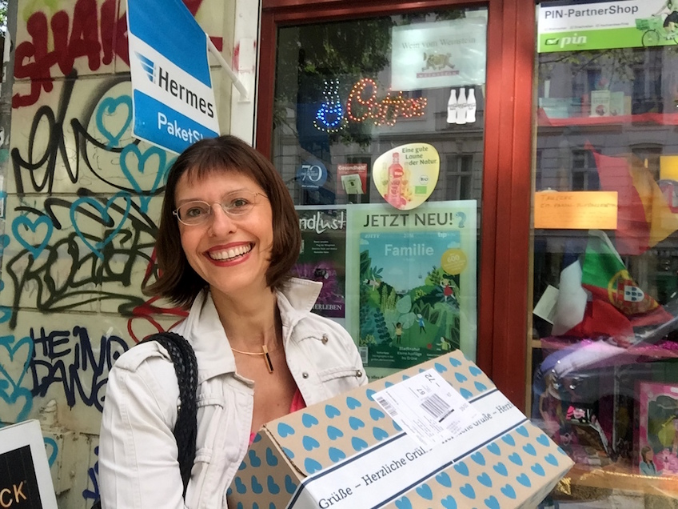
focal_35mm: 31
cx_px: 339
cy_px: 254
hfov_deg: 58.4
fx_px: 607
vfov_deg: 45.4
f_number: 2.2
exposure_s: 1/243
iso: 32
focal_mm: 2.65
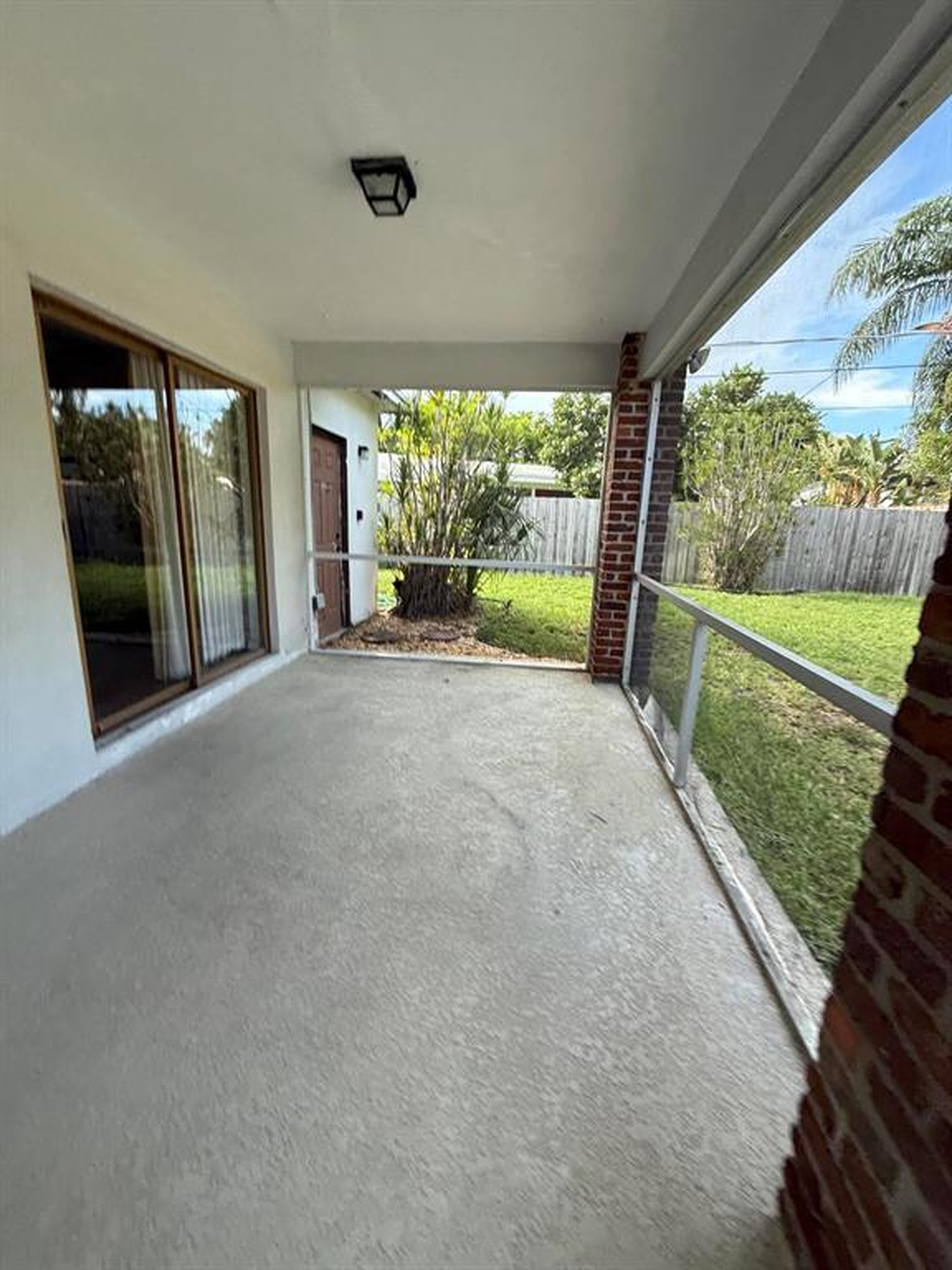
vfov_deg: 102.1
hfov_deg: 85.7
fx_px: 513
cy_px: 635
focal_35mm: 14
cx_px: 476
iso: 64
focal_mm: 2.22
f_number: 2.2
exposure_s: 1/104
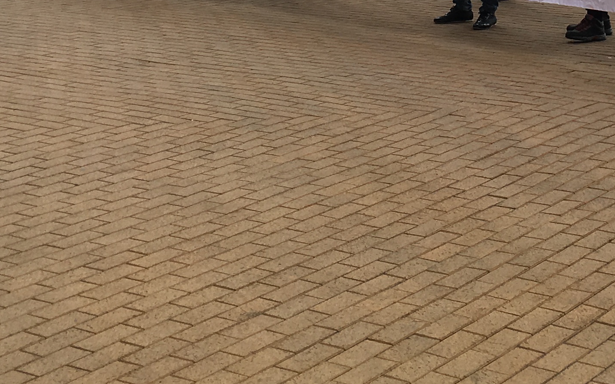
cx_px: 544
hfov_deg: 23.2
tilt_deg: -0.4
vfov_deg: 14.2
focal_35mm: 87
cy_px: -168
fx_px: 1458
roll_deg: -2.2
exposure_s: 1/810
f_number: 2.2
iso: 25
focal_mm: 4.15
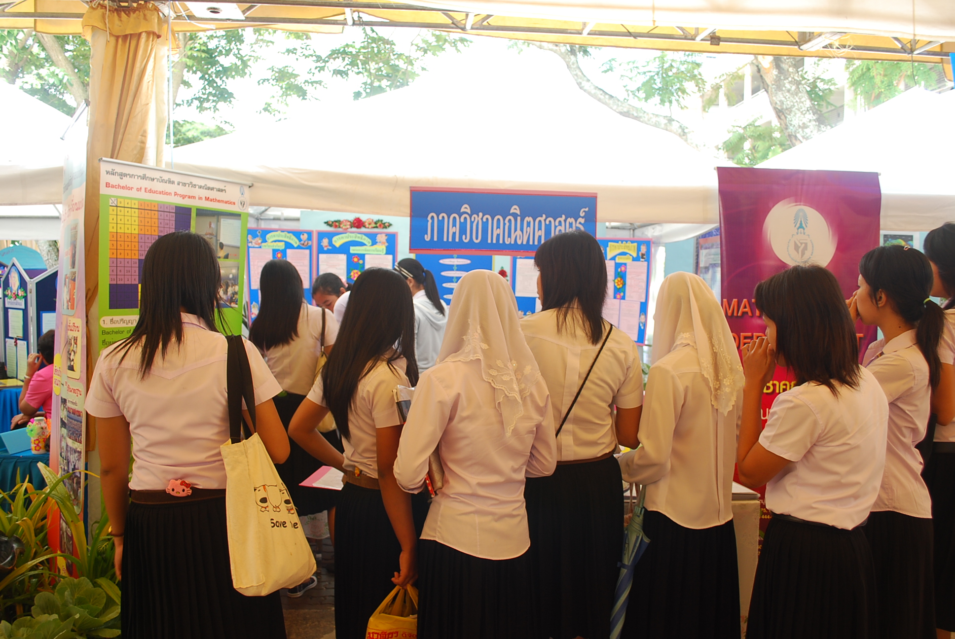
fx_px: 797
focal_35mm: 30
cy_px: 320
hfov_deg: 61.9
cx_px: 478
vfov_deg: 43.7
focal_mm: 20
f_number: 5
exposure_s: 1/80
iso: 200
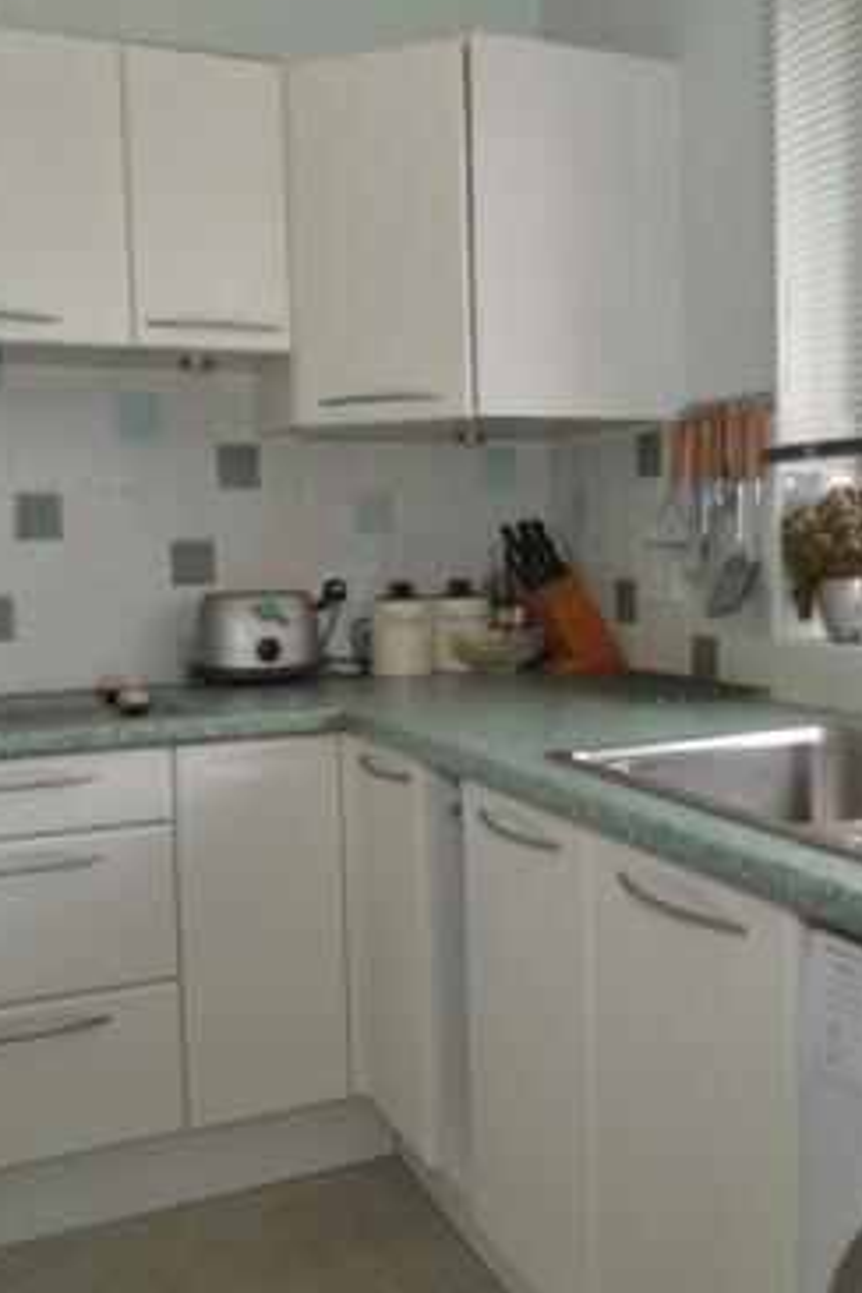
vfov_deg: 54.5
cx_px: 514
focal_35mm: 35
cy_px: 599
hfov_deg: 37.8
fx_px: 1253
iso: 400
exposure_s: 1/60
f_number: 4
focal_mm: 13
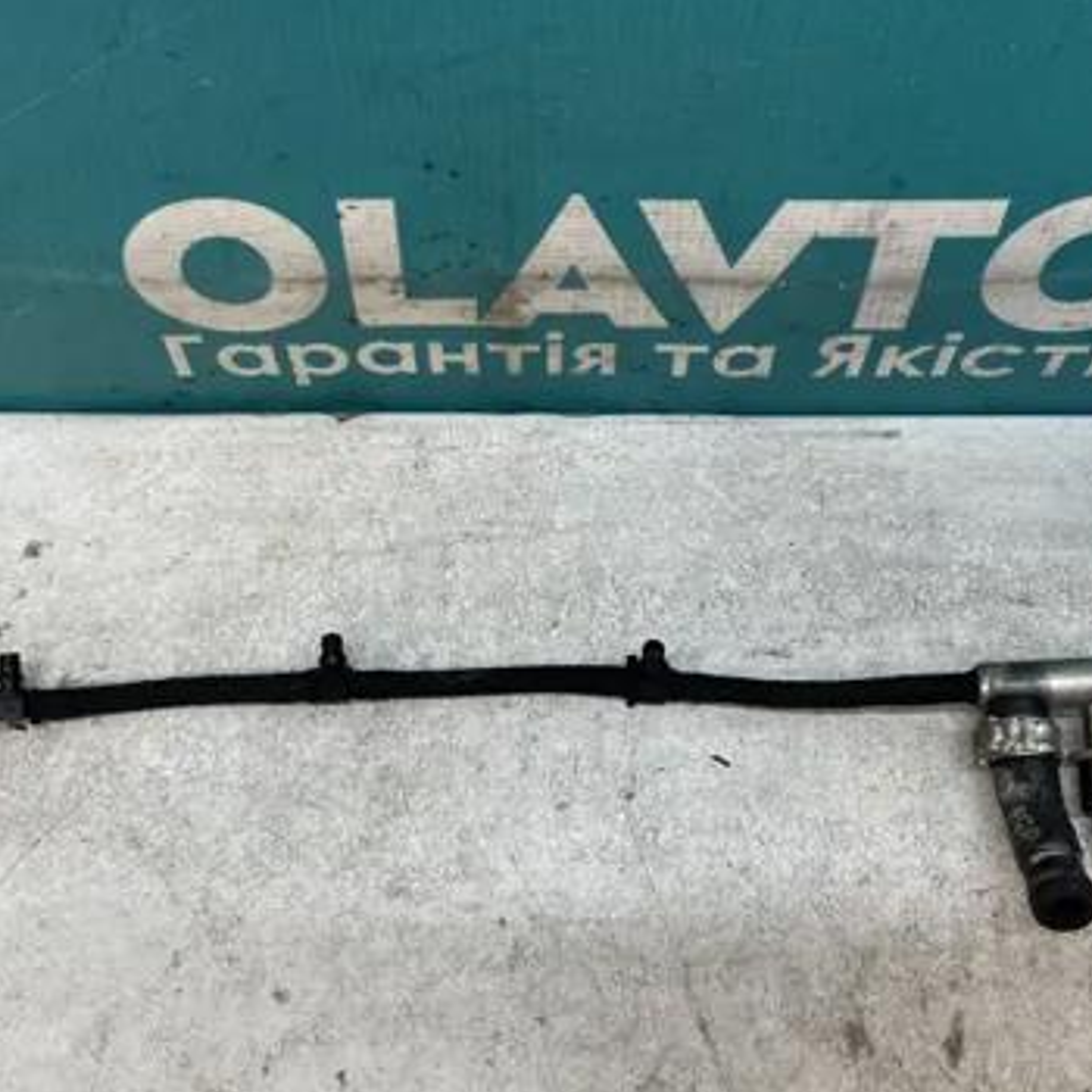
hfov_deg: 40.0
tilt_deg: -58.5
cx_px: 540
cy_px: 568
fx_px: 1499
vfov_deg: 40.0
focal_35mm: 42
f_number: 1.6
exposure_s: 1/100
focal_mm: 4.2
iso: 80
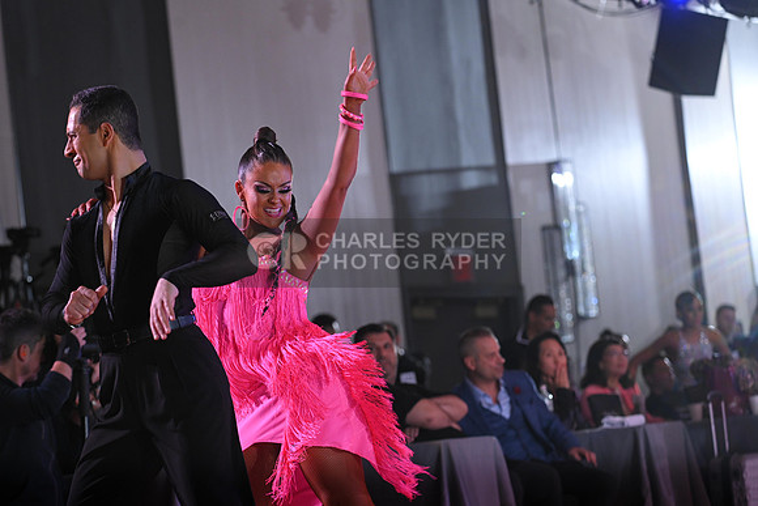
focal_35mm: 140
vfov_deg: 9.8
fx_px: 2948
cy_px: 253
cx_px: 379
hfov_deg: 14.7
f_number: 5
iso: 1600
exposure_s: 1/250
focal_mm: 140
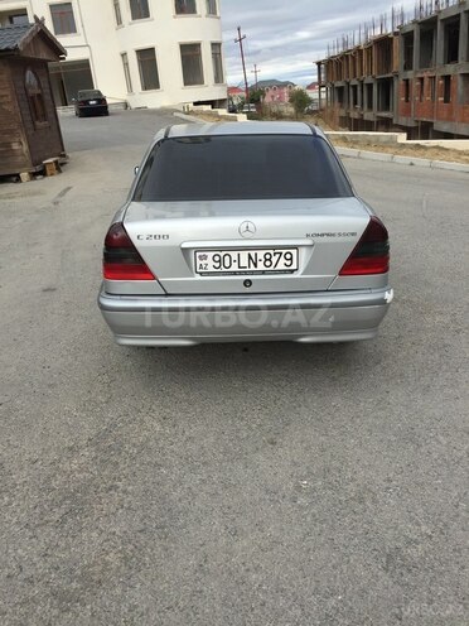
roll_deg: +6.5
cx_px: 234
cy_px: 313
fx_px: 524
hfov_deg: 48.2
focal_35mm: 29
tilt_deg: -21.2
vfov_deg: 61.7
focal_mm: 4.15
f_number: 2.2
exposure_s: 1/1199
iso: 32
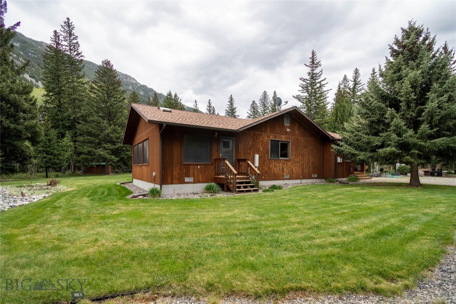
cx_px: 228
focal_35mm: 15
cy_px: 152
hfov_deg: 100.4
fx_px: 190
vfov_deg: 77.3
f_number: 8
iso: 400
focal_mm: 10
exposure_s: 1/800
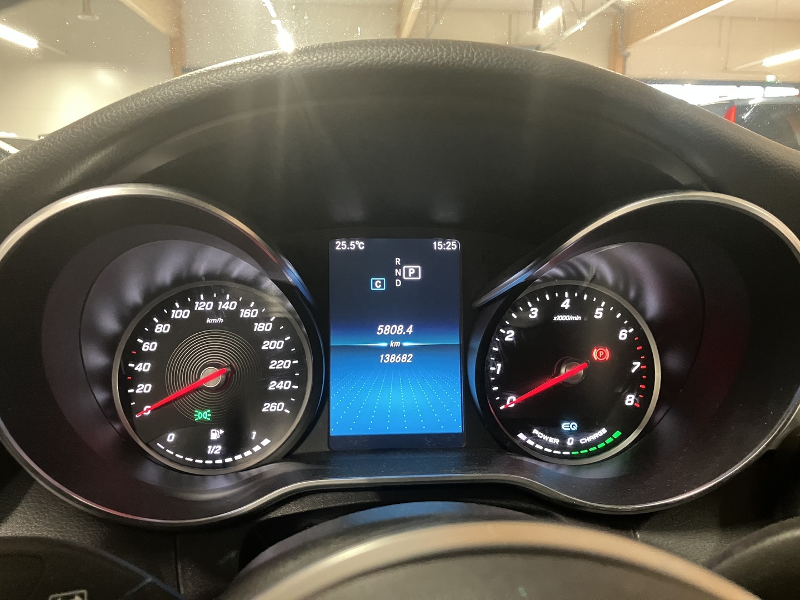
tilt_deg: -10.2
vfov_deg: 49.7
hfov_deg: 63.4
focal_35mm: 28
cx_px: 400
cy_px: 300
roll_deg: -1.1
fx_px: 647
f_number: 1.8
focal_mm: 3.99
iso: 640
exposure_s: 1/27
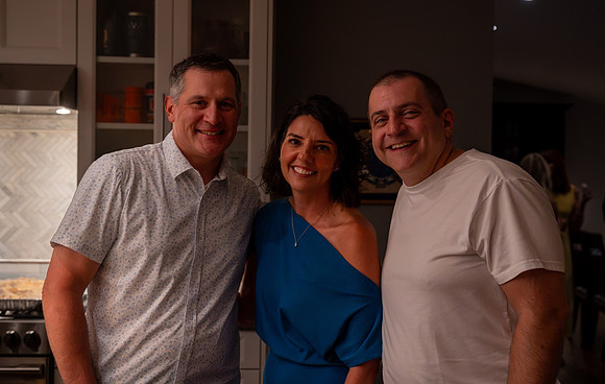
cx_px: 308
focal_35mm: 50
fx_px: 830
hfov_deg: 40.0
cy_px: 186
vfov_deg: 26.0
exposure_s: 1/160
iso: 2500
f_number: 4.5
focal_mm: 45
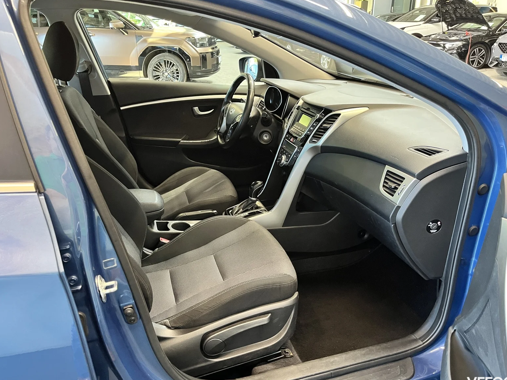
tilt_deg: -24.4
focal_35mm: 27
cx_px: 254
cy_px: 193
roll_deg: +0.9
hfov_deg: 65.3
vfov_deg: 51.4
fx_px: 395
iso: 400
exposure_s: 1/60
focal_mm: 5.1
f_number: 1.6
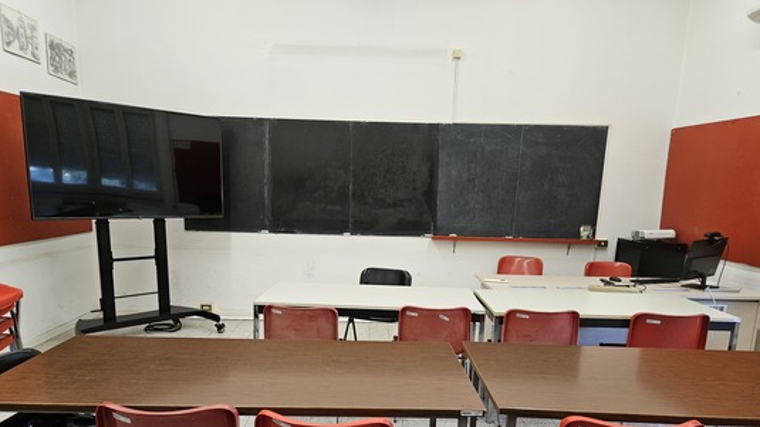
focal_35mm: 26
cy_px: 287
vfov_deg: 43.7
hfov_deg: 71.9
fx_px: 524
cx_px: 370
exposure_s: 1/100
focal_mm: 5.4
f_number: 1.8
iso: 500
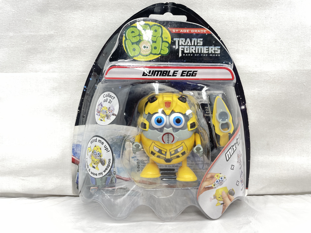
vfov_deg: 53.1
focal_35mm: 26
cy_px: 116
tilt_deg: -5.8
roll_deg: +1.2
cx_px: 156
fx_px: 234
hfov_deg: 67.3
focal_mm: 4.2
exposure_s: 1/60
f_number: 1.6
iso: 80
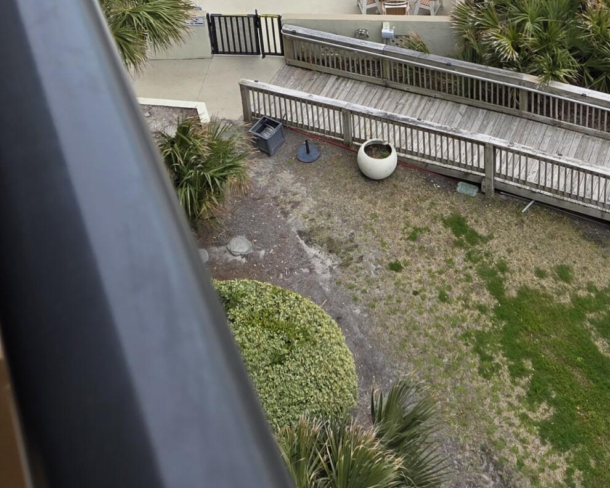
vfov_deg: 20.0
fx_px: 1228
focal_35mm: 68
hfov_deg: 27.9
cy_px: -205
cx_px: 352
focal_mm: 5.4
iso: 25
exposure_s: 1/599
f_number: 1.8
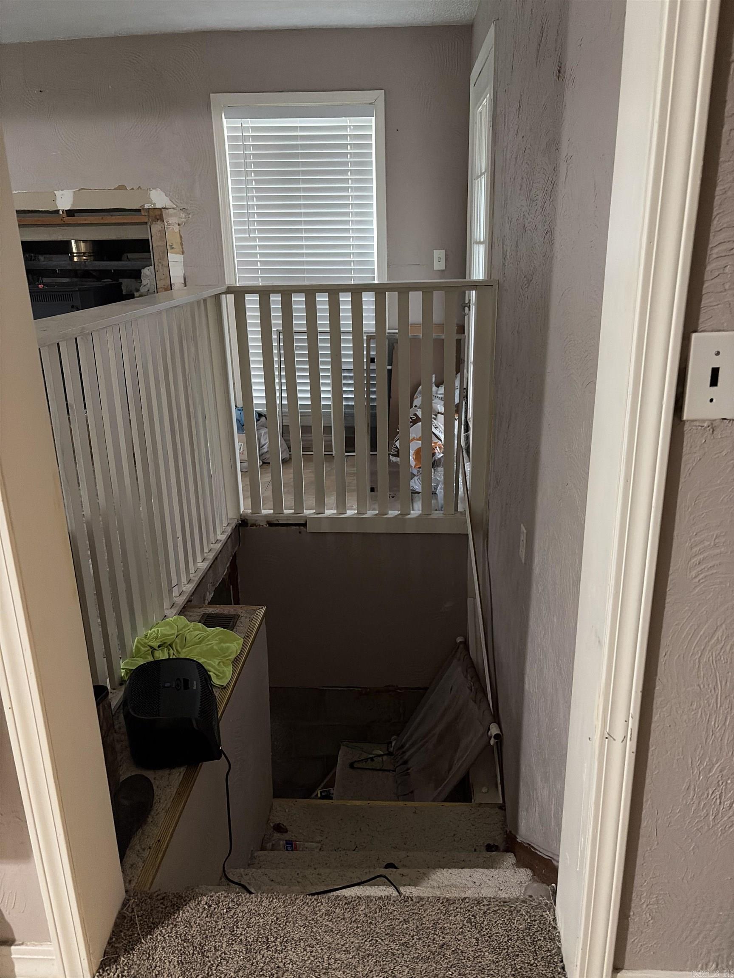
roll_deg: +1.6
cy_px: 489
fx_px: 735
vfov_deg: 67.3
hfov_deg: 53.1
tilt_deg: -18.6
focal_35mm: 26
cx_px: 367
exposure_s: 1/30
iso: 500
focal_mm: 5.96
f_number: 1.6
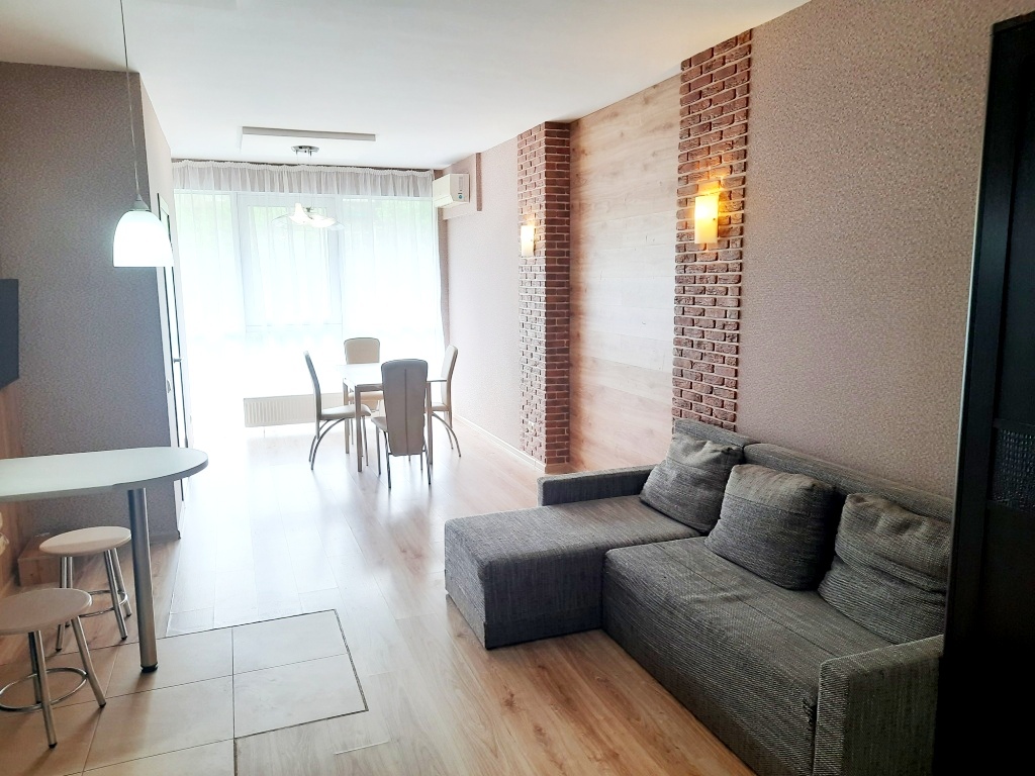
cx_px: 518
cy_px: 388
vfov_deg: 54.9
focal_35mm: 25
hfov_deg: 69.4
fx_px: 747
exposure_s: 1/50
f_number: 2
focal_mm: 4.6
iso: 25
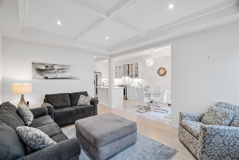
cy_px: 80
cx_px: 120
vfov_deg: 73.7
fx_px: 106
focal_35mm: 16
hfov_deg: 96.7
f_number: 5.6
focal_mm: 16
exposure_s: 1/30
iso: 3200
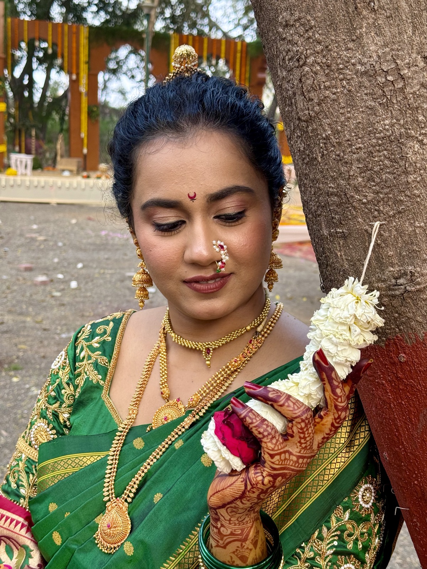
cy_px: 284
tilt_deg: -8.7
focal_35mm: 48
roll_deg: -2.8
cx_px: 214
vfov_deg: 39.7
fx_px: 789
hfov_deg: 30.3
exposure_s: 1/80
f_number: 1.78
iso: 100
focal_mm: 6.76
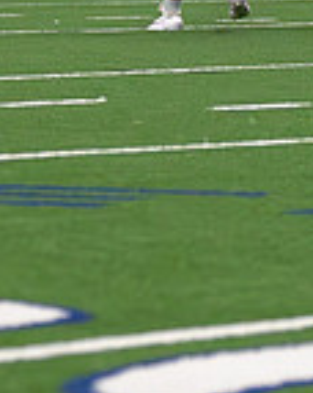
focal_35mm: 550
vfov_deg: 3.5
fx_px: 6382
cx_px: 735
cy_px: -138
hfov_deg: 2.8
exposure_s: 1/1600
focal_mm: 70
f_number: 2.8
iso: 4000
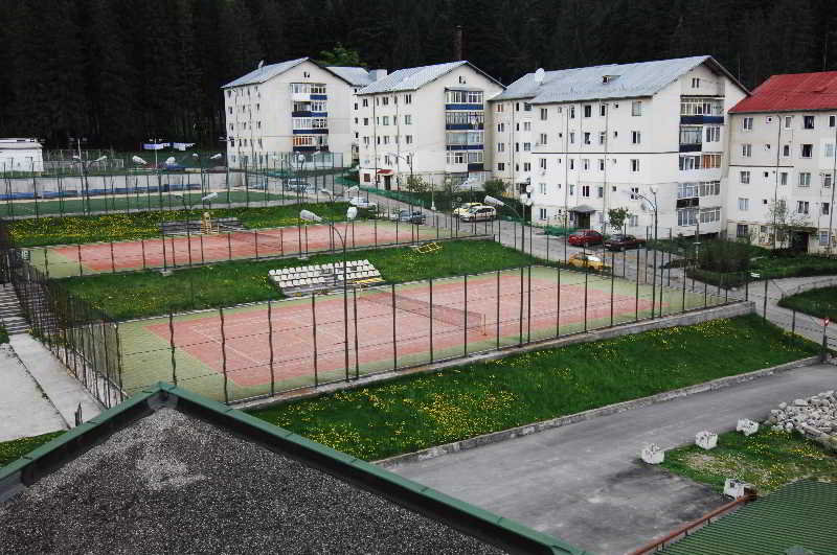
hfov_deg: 53.2
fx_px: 836
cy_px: 278
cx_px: 418
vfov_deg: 36.8
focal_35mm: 36
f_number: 5
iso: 100
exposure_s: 1/200
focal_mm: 24
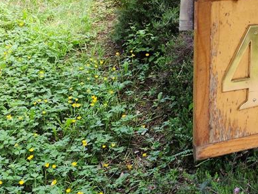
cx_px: 271
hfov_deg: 29.1
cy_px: -30
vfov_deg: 22.4
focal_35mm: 61
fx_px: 455
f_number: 1.8
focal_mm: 5.54
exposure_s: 1/180
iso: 50
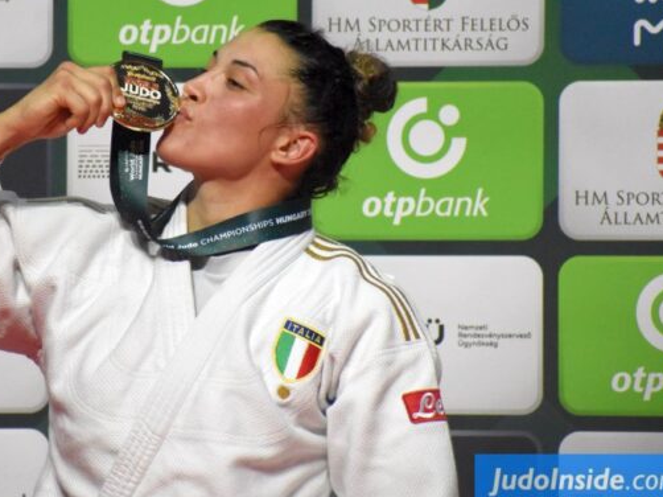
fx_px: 12673
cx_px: 215
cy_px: 201
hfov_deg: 3.0
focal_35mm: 662
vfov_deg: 2.2
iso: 6400
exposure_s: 1/800
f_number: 7.1
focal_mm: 300
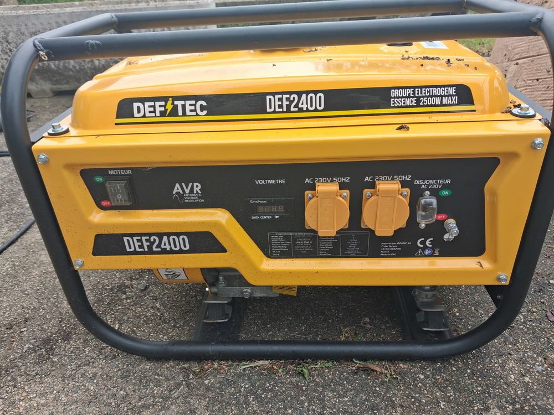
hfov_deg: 65.3
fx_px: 432
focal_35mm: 27
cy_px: 208
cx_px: 277
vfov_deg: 51.4
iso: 25
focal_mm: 4
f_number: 1.8
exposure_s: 1/173
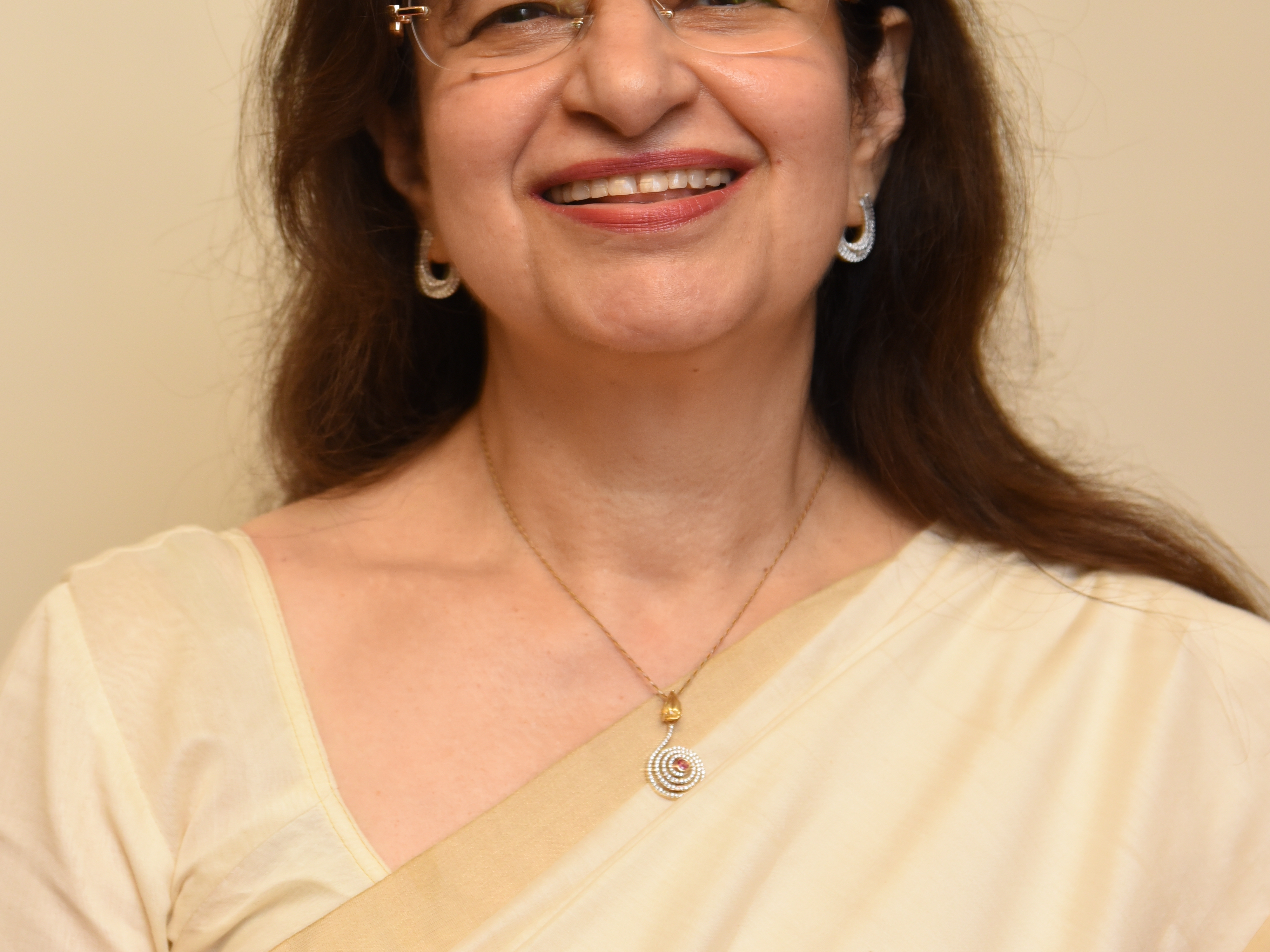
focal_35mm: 123
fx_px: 4513
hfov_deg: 16.0
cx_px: 635
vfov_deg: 12.0
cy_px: 306
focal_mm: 85
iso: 1000
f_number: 5.6
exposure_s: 1/100
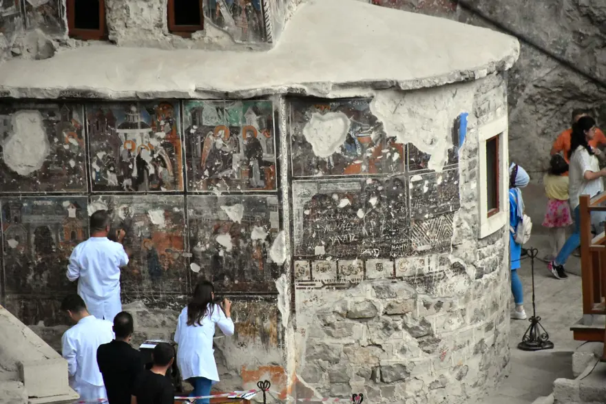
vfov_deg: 6.5
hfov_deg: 9.8
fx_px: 3535
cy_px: 202
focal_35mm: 210
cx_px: 303
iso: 4000
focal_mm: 140
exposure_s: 1/3200
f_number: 5.6
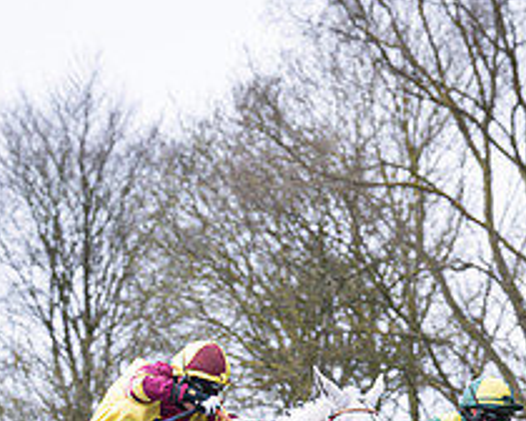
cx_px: 229
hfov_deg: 9.2
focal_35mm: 211
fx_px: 3285
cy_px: 534
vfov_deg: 7.3
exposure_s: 1/1000
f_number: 5
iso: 400
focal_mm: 70
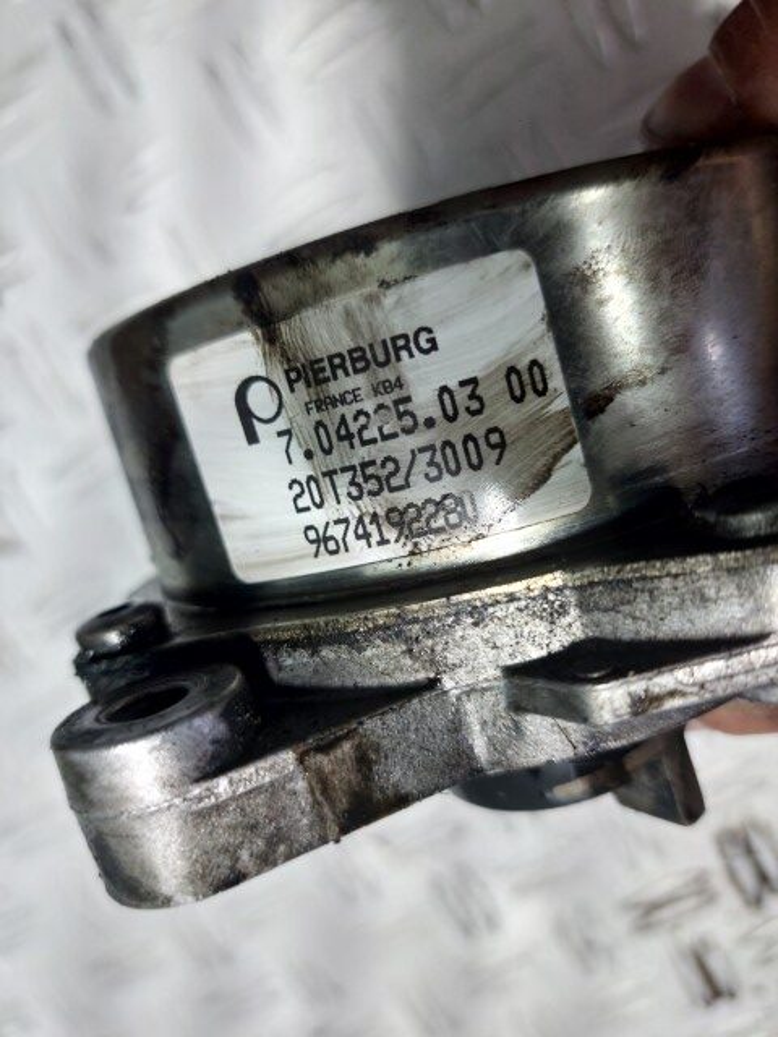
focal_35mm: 25
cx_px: 389
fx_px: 749
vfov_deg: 69.4
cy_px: 518
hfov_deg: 54.9
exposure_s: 1/50
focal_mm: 5.23
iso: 50
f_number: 1.8
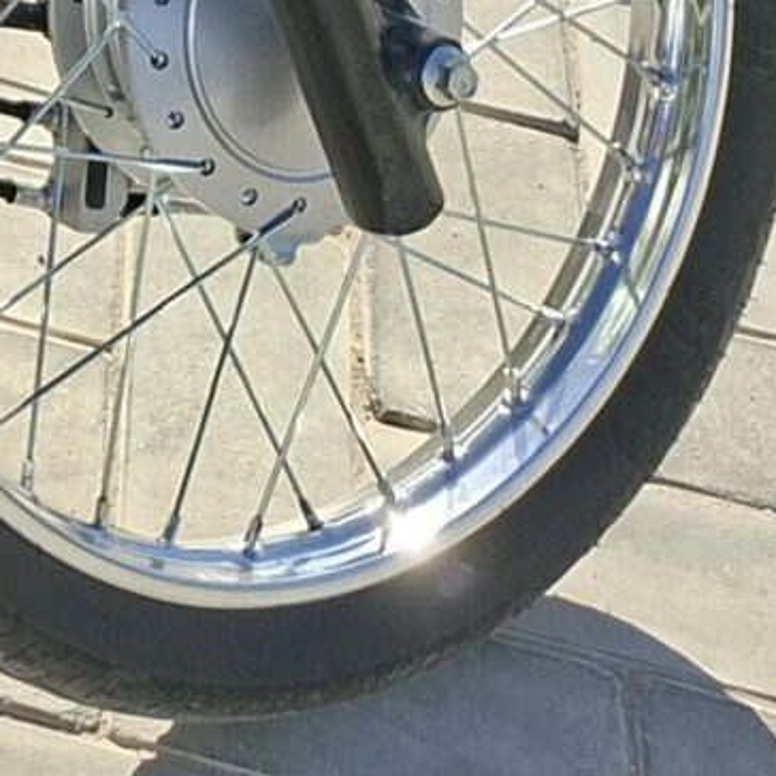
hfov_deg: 10.2
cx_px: -1245
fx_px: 3627
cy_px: -1232
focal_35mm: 143
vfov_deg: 10.2
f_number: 1.8
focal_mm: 5.54
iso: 50
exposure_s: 1/1825
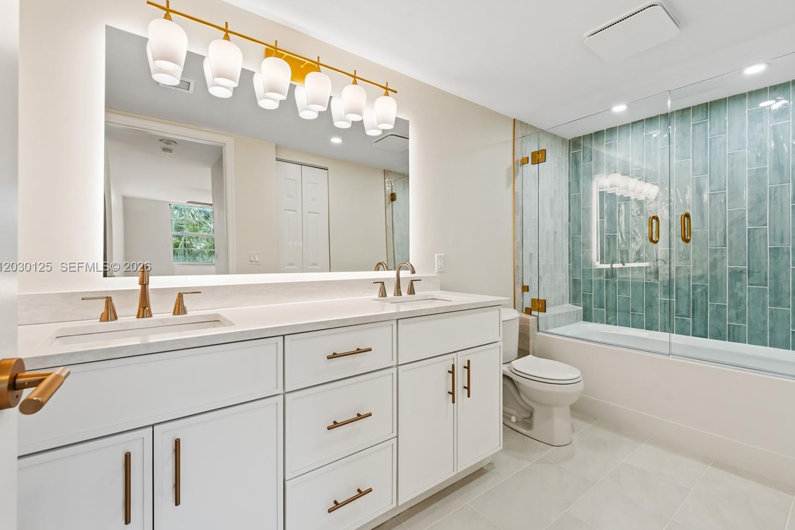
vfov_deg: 77.3
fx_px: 331
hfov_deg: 100.4
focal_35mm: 15
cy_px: 267
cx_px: 411
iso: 250
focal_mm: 14
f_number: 9
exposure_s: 1/5
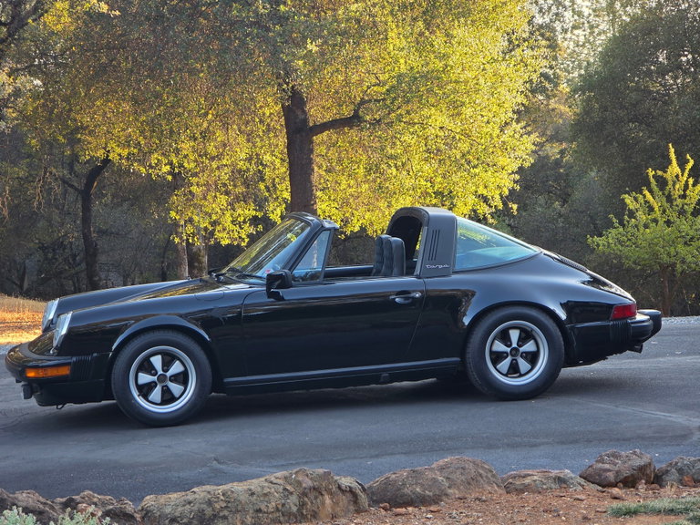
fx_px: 2326
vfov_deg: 12.9
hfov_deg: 17.1
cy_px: 262
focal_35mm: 115
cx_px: 350
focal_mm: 18.6
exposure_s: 1/120
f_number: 3.4
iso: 100
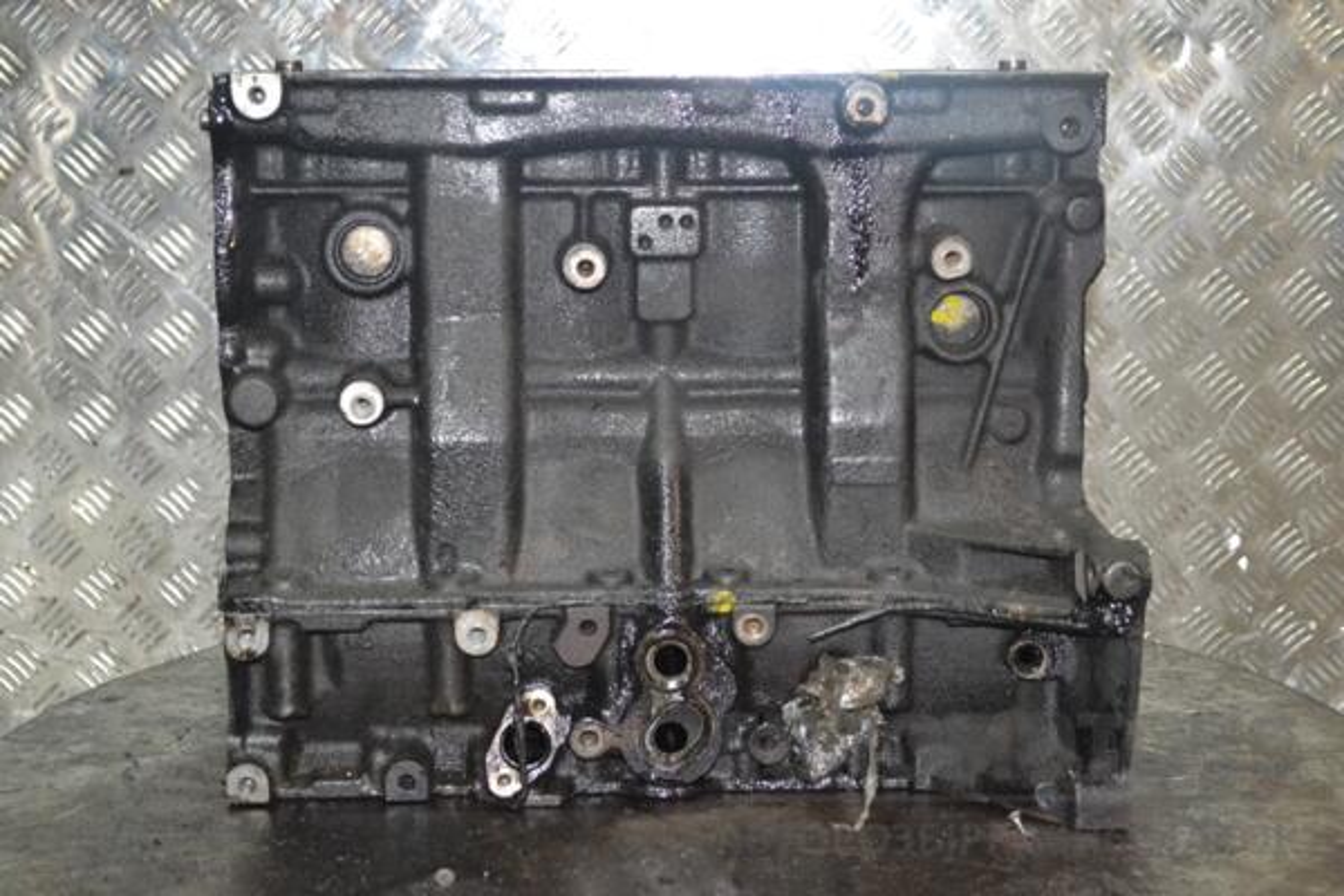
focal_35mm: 60
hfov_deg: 33.4
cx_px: 672
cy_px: 448
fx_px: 2240
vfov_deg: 22.6
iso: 3200
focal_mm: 40
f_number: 5.6
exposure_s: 1/60
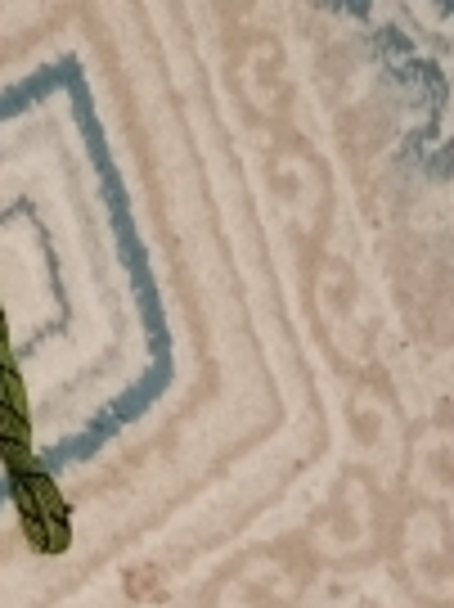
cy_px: 405
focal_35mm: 141
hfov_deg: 10.0
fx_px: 2470
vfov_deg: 14.0
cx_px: -335
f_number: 1.7
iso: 1448
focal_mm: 5.24
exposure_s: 1/25
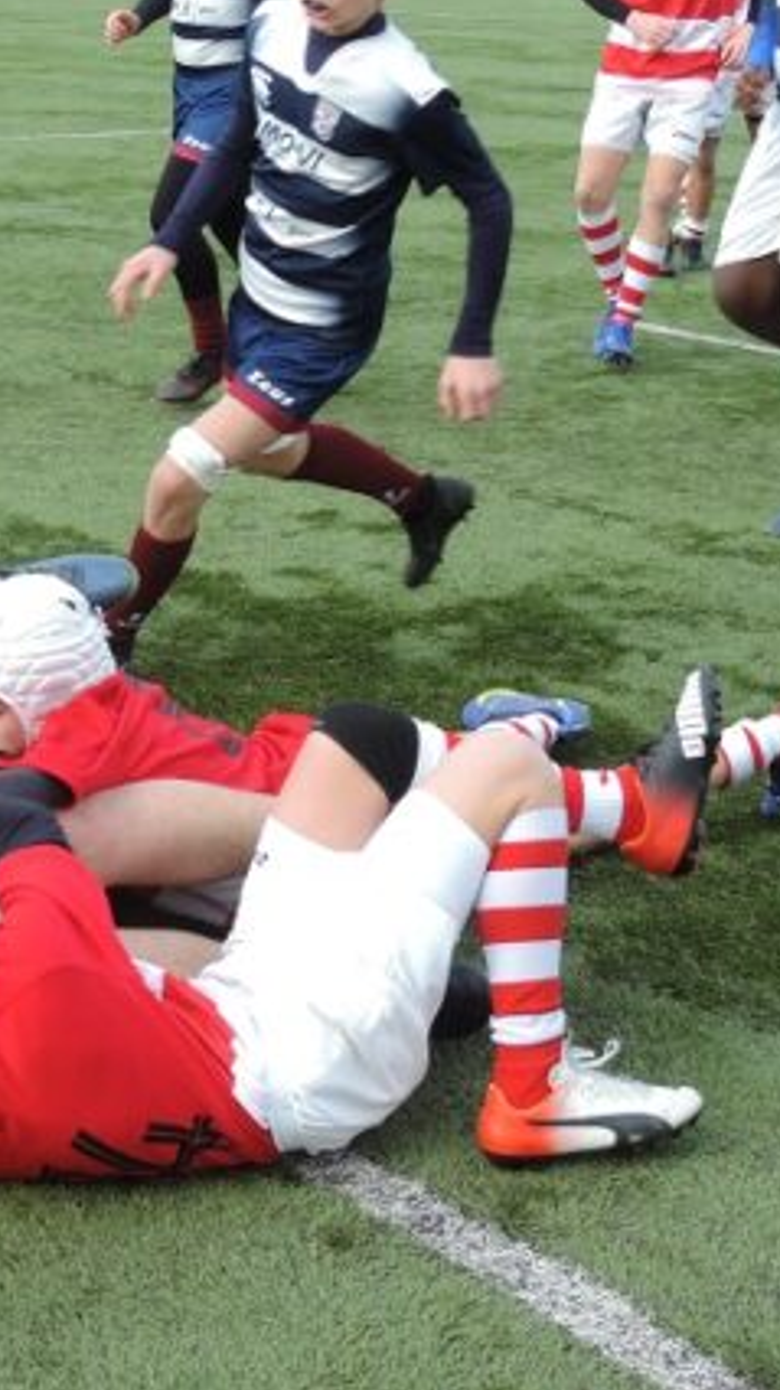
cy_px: 610
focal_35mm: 77
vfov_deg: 27.5
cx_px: 176
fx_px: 2837
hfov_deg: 15.6
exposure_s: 1/400
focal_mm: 8.3
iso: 200
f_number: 3.5
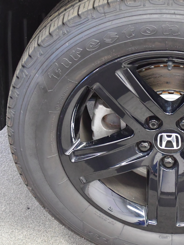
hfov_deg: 15.8
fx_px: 652
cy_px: 120
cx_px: 171
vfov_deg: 21.3
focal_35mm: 92
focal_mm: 32
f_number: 4.8
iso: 4000
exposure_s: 1/40
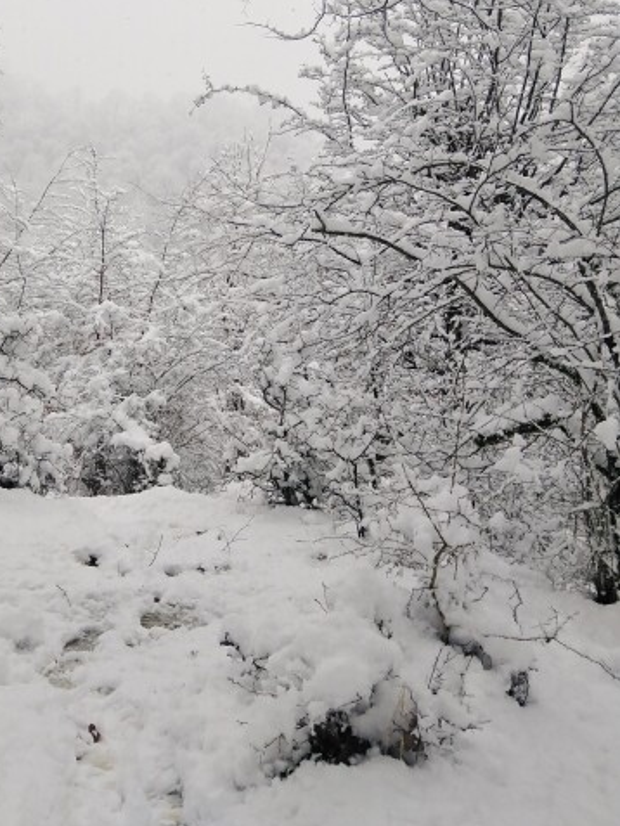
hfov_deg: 41.4
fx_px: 812
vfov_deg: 53.3
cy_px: 307
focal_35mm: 34
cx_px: 216
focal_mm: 3.59
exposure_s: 1/616
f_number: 1.8
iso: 100
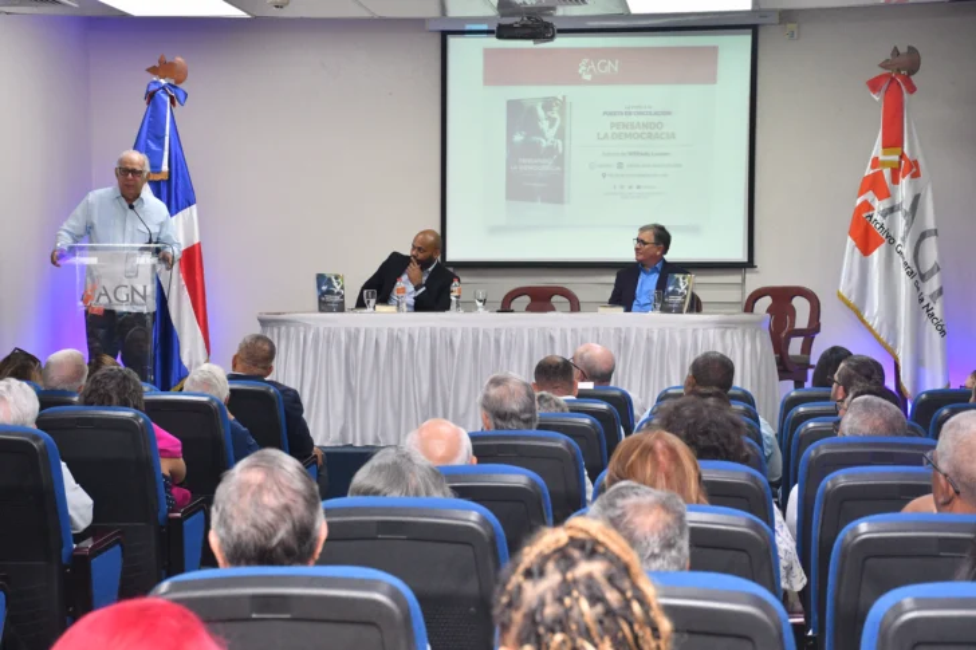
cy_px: 325
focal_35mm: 72
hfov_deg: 28.1
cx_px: 488
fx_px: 1951
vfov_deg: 18.9
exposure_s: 1/125
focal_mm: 48
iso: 1250
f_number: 5.6
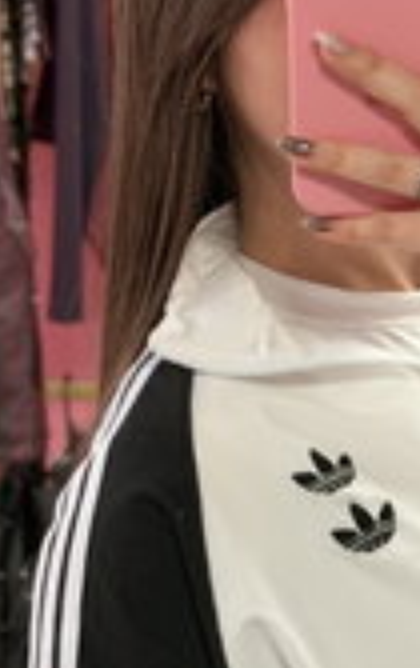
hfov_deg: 8.1
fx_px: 2954
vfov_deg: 12.7
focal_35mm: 162
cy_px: 674
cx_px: 468
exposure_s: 1/60
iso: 200
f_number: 1.78
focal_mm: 6.76
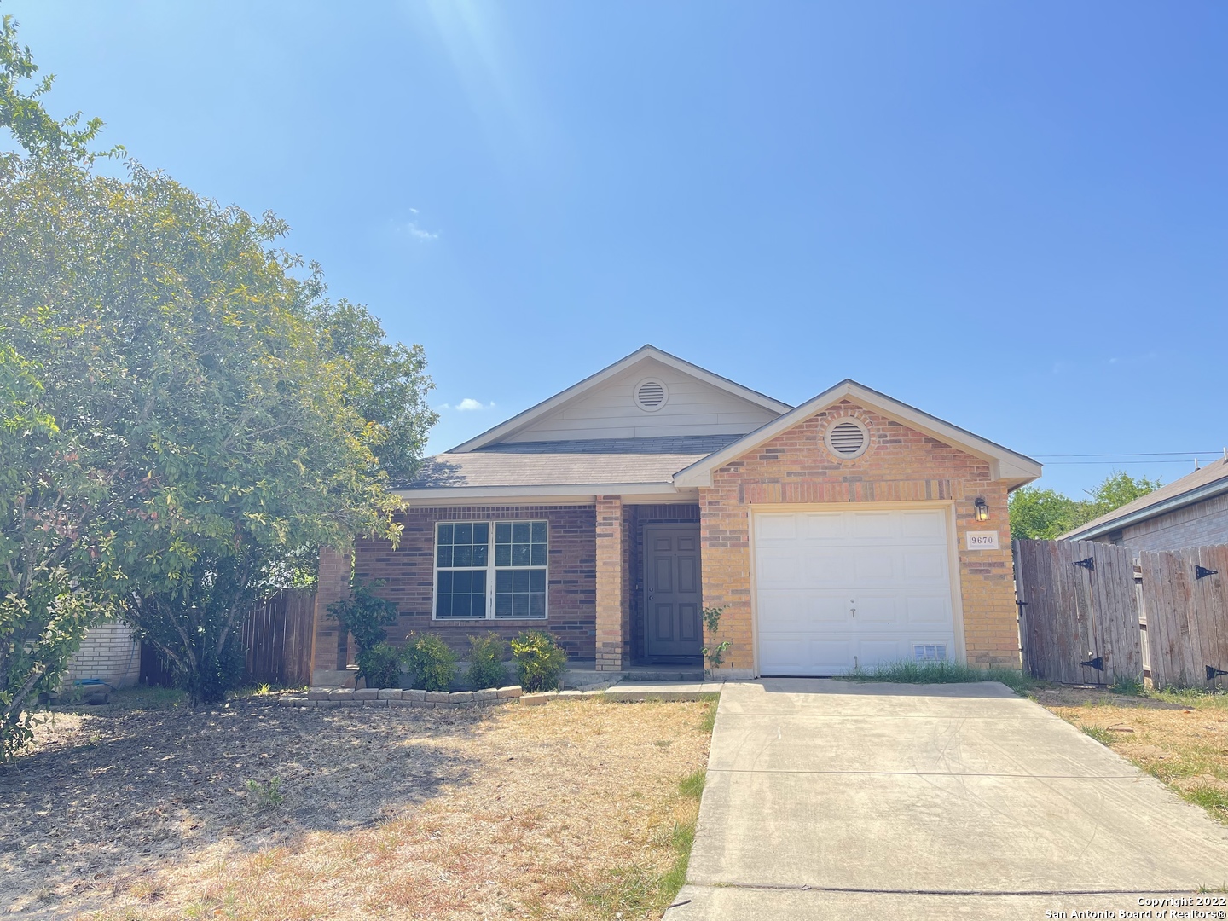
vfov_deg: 53.1
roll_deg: -0.5
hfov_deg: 67.3
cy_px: 460
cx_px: 614
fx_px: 922
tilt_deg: +9.6
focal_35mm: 26
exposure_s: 1/969
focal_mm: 5.1
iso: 50
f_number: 1.6
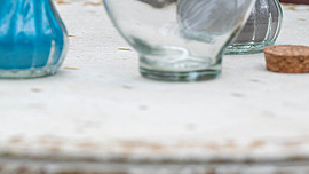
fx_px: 3114
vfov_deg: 3.2
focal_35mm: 380
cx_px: 125
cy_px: -9
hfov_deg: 5.7
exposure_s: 1/500
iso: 360
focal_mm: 145
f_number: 4
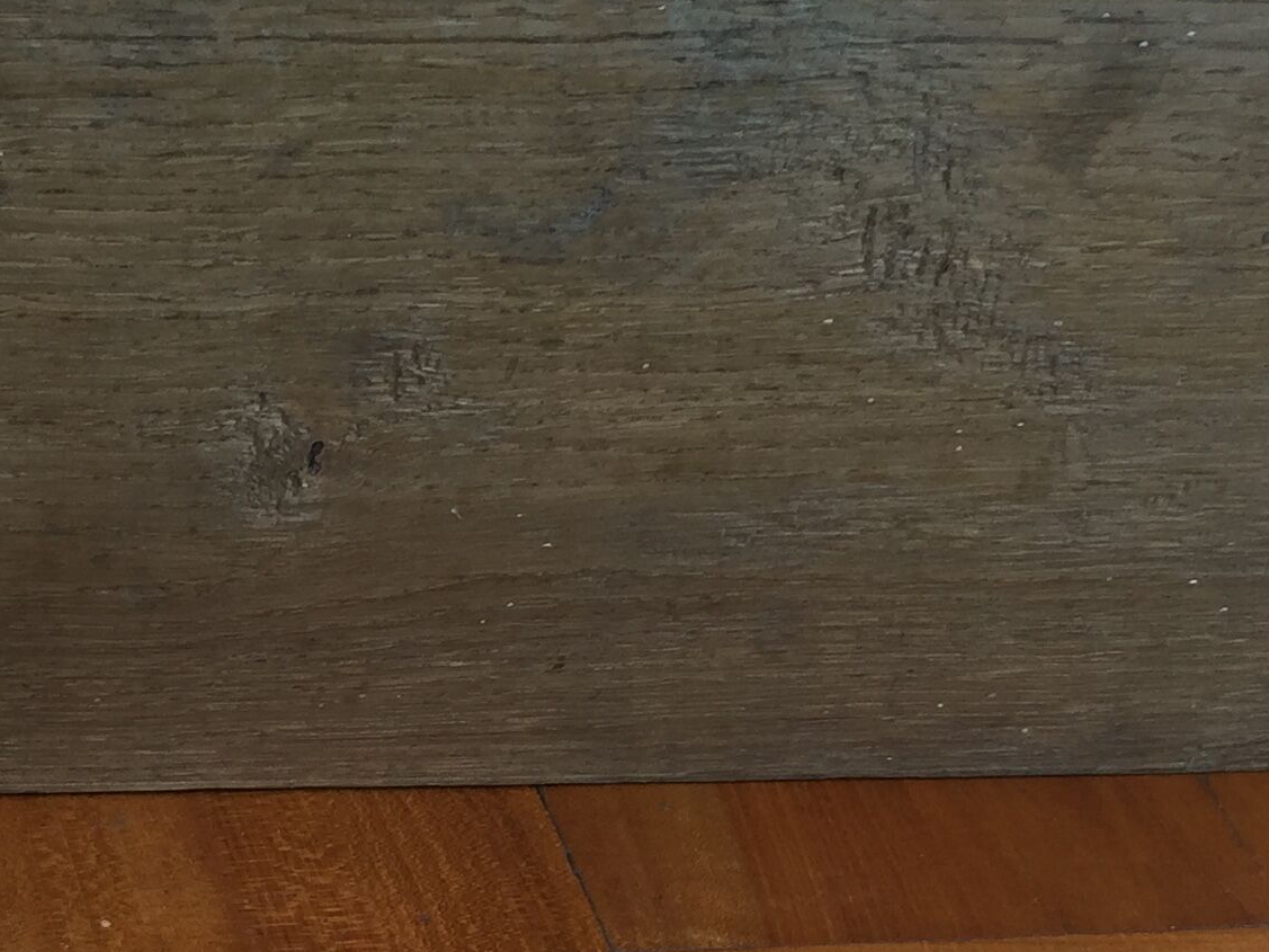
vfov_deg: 17.5
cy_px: 631
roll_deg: -1.5
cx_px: 16
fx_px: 3079
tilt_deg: -32.8
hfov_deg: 22.4
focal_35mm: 84
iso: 32
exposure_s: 1/100
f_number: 2.2
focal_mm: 4.15
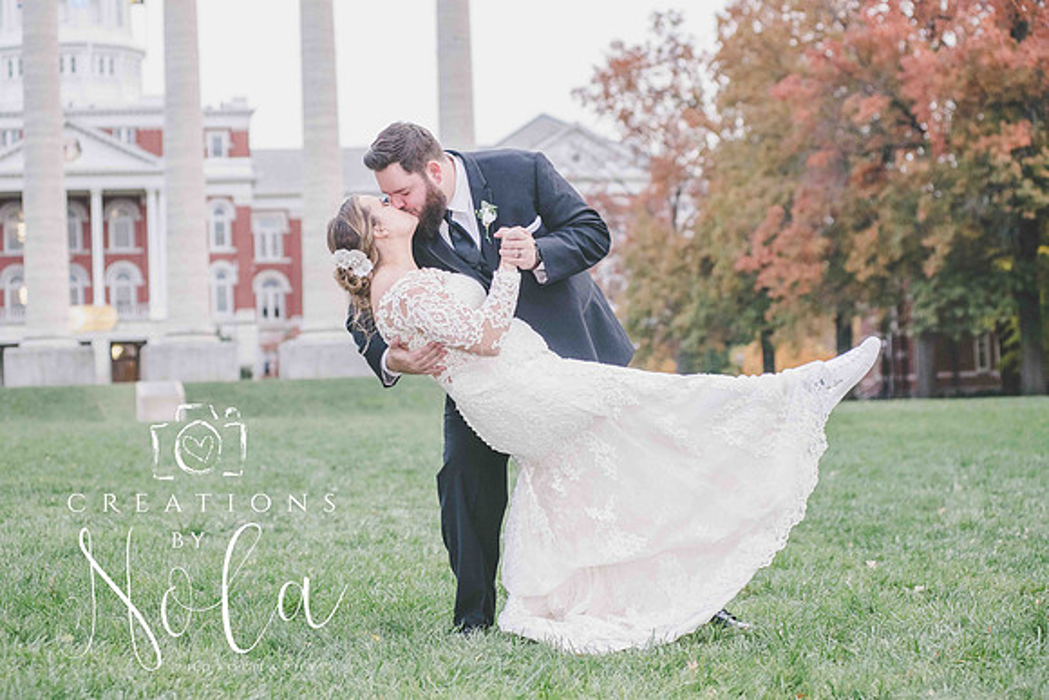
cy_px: 338
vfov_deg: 16.5
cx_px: 506
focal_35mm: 83
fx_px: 2414
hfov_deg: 24.5
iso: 1000
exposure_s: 1/500
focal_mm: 80
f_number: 4
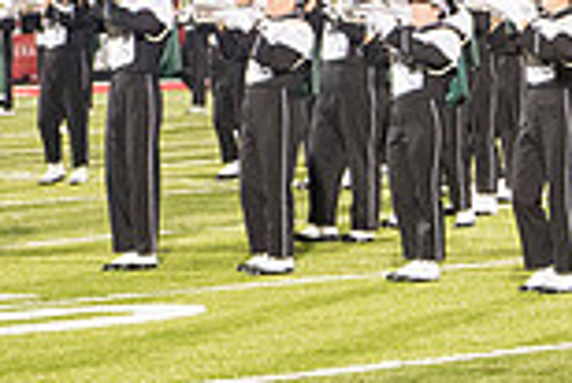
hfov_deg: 7.6
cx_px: 891
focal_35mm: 264
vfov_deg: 5.2
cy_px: 24
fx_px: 4199
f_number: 5.6
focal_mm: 70
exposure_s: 1/125
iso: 5000
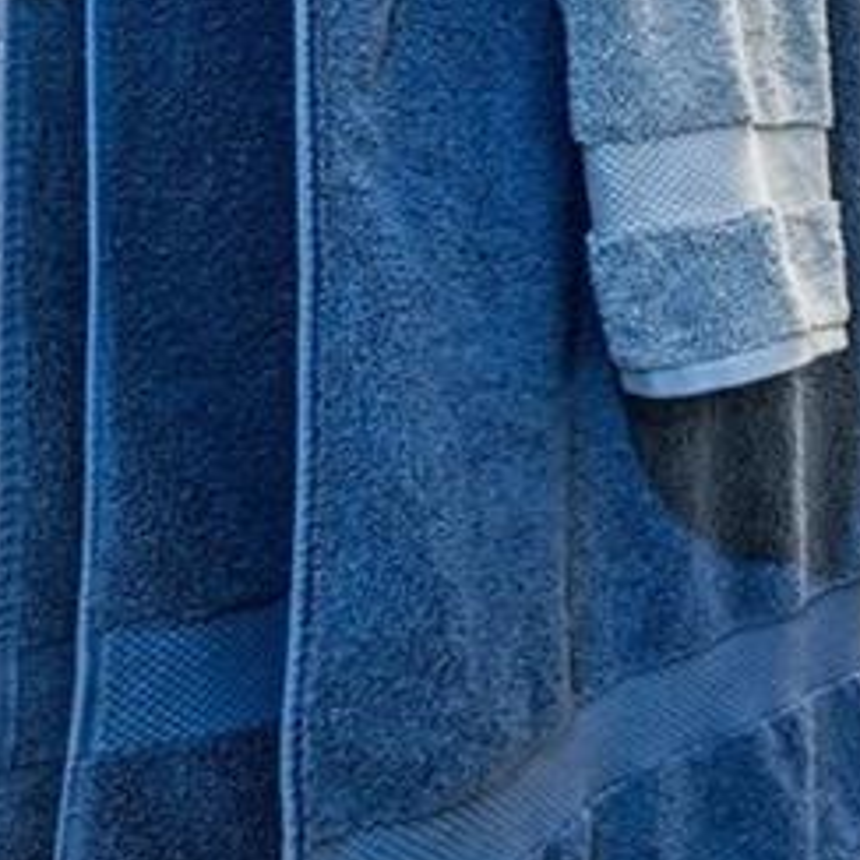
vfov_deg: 20.7
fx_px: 2192
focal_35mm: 78
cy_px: -176
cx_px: 2182
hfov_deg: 13.8
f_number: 10
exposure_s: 1/6
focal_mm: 14
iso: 400
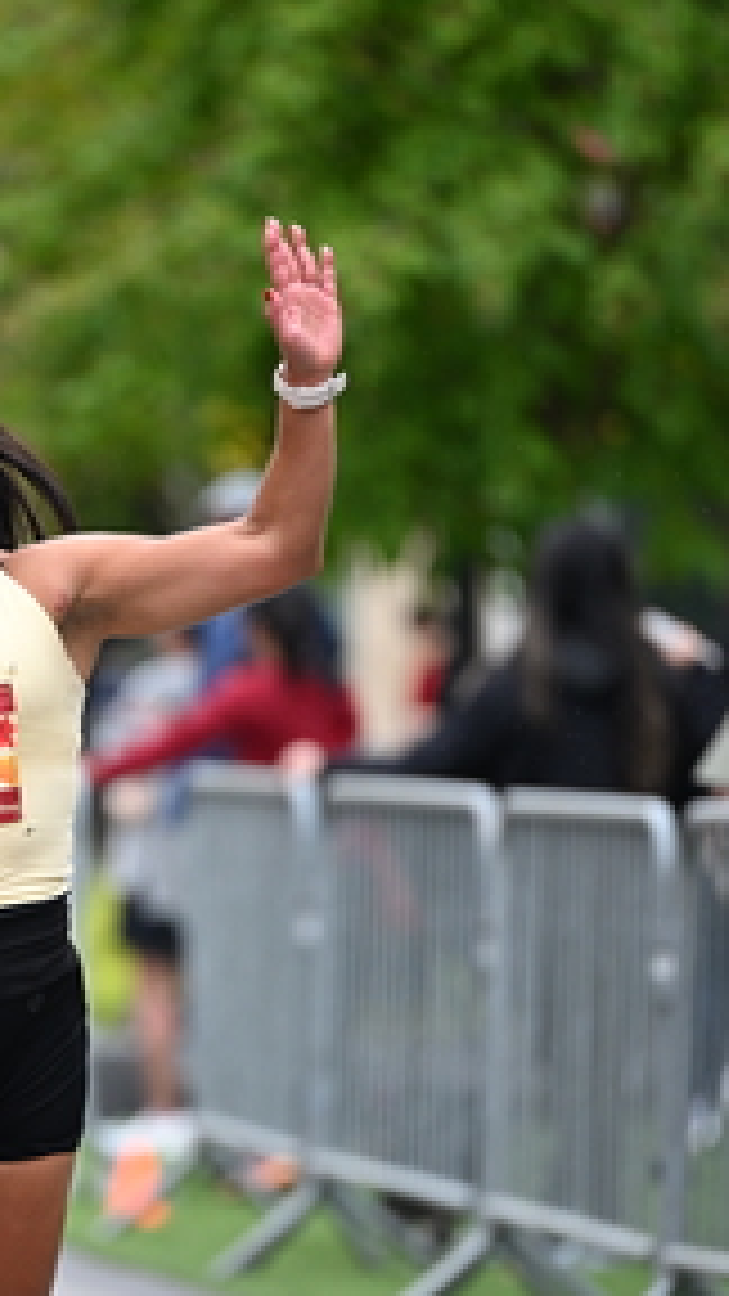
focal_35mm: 400
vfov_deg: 5.4
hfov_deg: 3.0
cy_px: 828
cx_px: -11
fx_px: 13746
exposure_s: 1/1600
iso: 1000
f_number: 2.8
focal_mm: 200
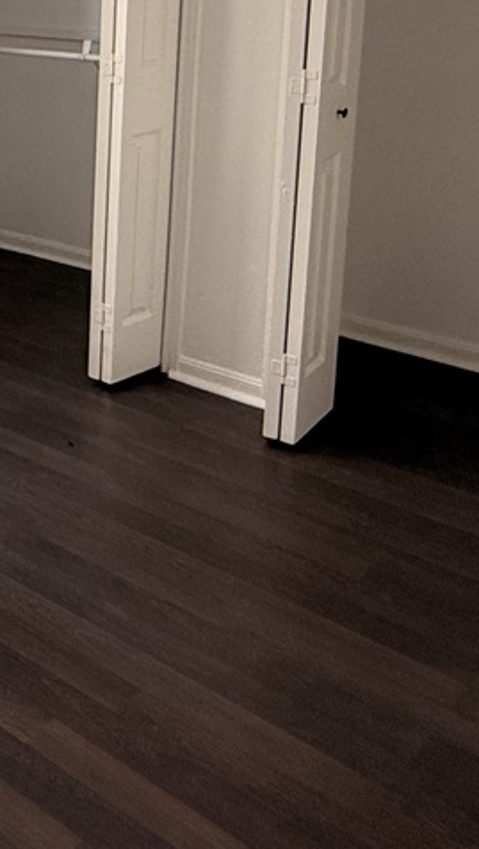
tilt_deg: -11.9
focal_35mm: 46
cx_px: -315
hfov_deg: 20.5
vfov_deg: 42.1
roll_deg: +2.3
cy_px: 139
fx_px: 1037
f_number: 2.2
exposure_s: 1/99
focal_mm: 2.22
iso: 125
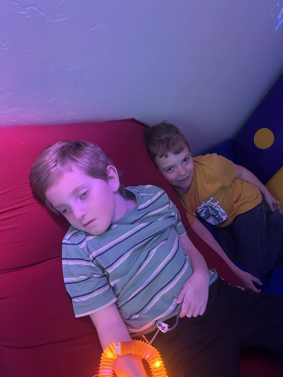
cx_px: 142
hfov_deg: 53.1
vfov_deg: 67.3
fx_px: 283
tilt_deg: -38.3
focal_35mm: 26
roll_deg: -29.5
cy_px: 188
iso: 640
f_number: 1.5
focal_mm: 5.7
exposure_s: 1/25
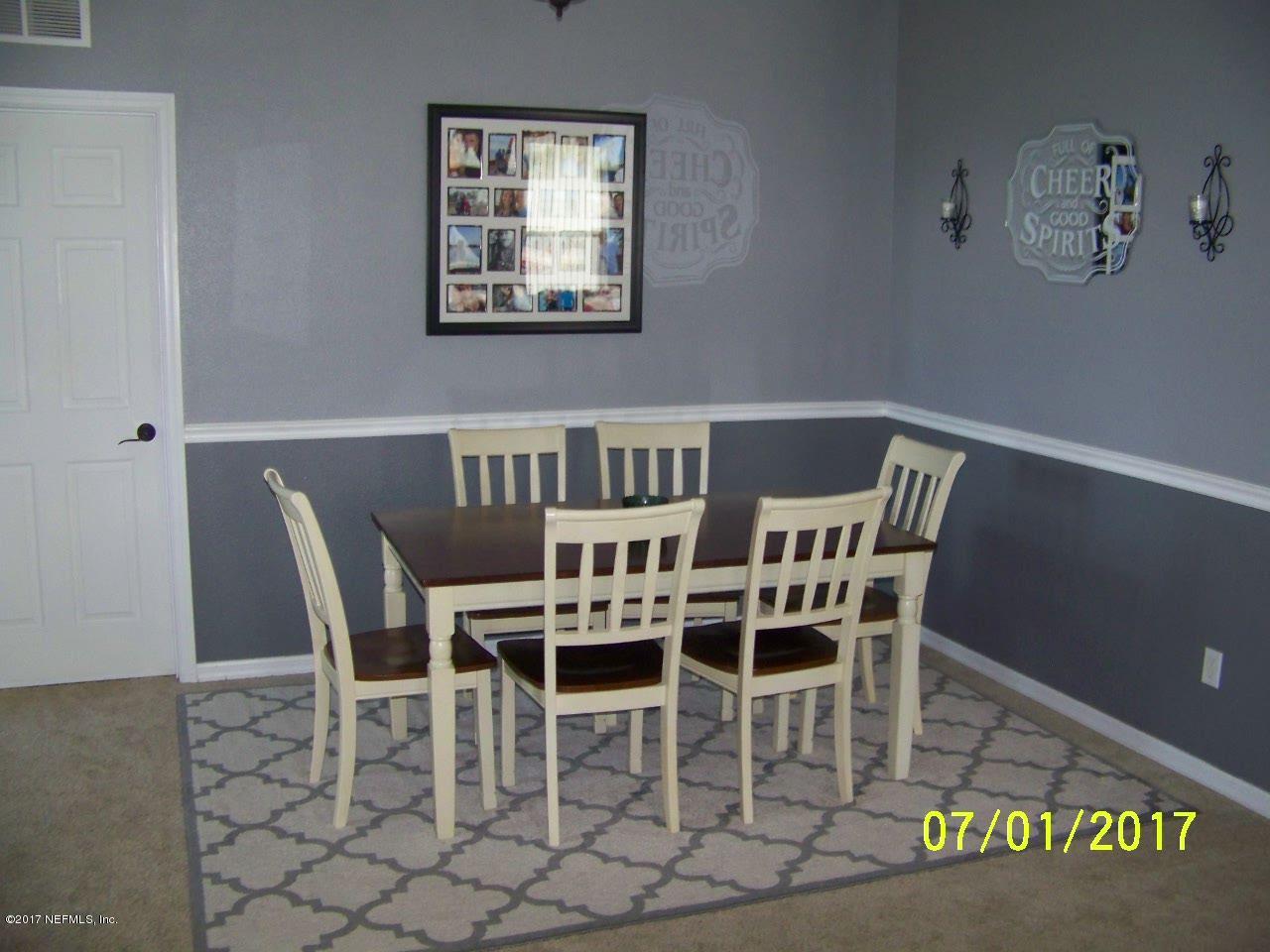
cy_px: 476
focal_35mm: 36
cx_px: 635
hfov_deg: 51.4
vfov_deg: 39.7
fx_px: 1321
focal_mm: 5.85
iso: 200
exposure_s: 1/30
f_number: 2.8
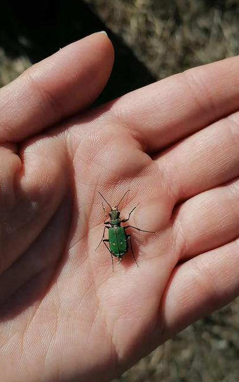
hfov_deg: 20.0
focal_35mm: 65
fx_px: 678
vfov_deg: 31.5
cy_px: 191
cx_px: 103
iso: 50
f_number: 1.8
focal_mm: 5.3
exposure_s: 1/2463
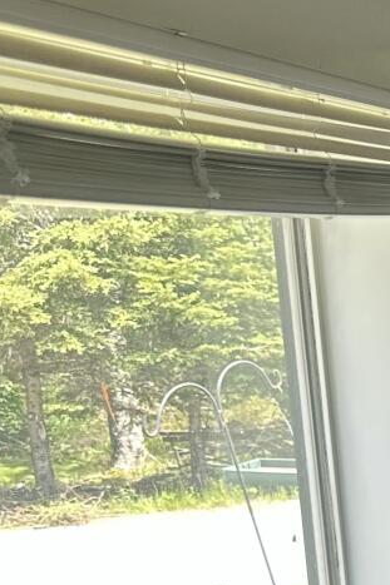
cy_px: 790
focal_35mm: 107
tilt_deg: -15.9
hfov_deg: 10.9
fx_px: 1740
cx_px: 930
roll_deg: -1.9
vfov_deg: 17.7
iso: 64
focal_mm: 6.86
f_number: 1.78
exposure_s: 1/121
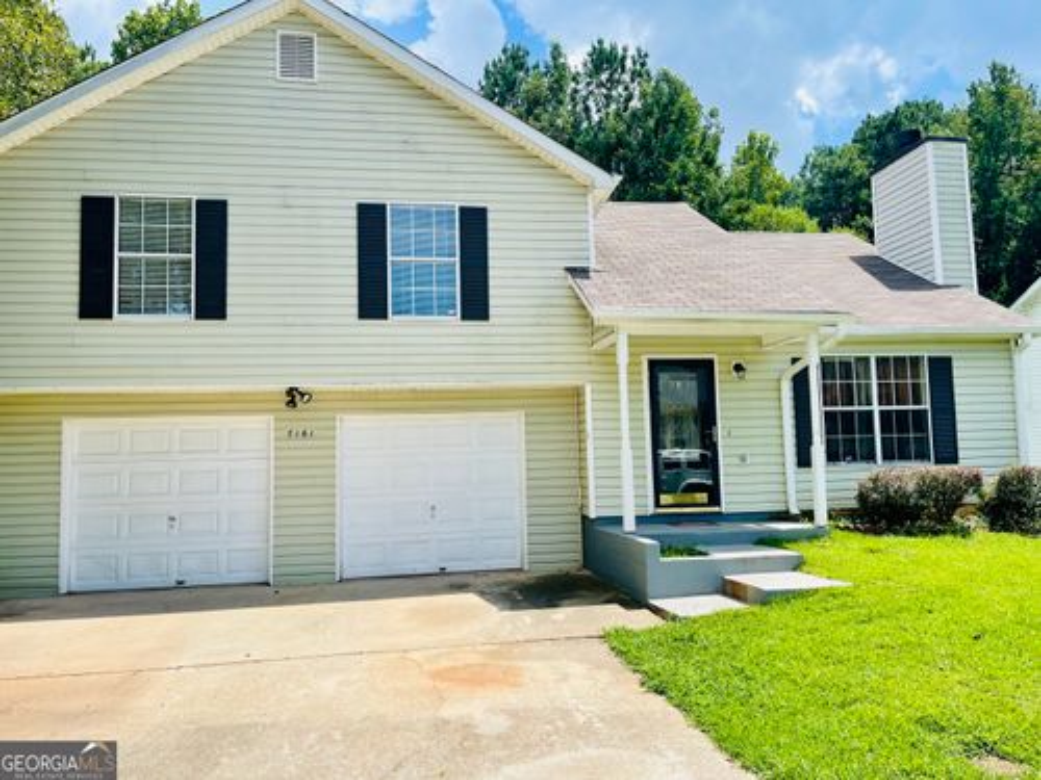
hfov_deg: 67.3
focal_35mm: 26
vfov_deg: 53.1
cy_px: 390
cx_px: 520
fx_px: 782
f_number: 1.6
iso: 32
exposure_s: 1/3257
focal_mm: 5.1
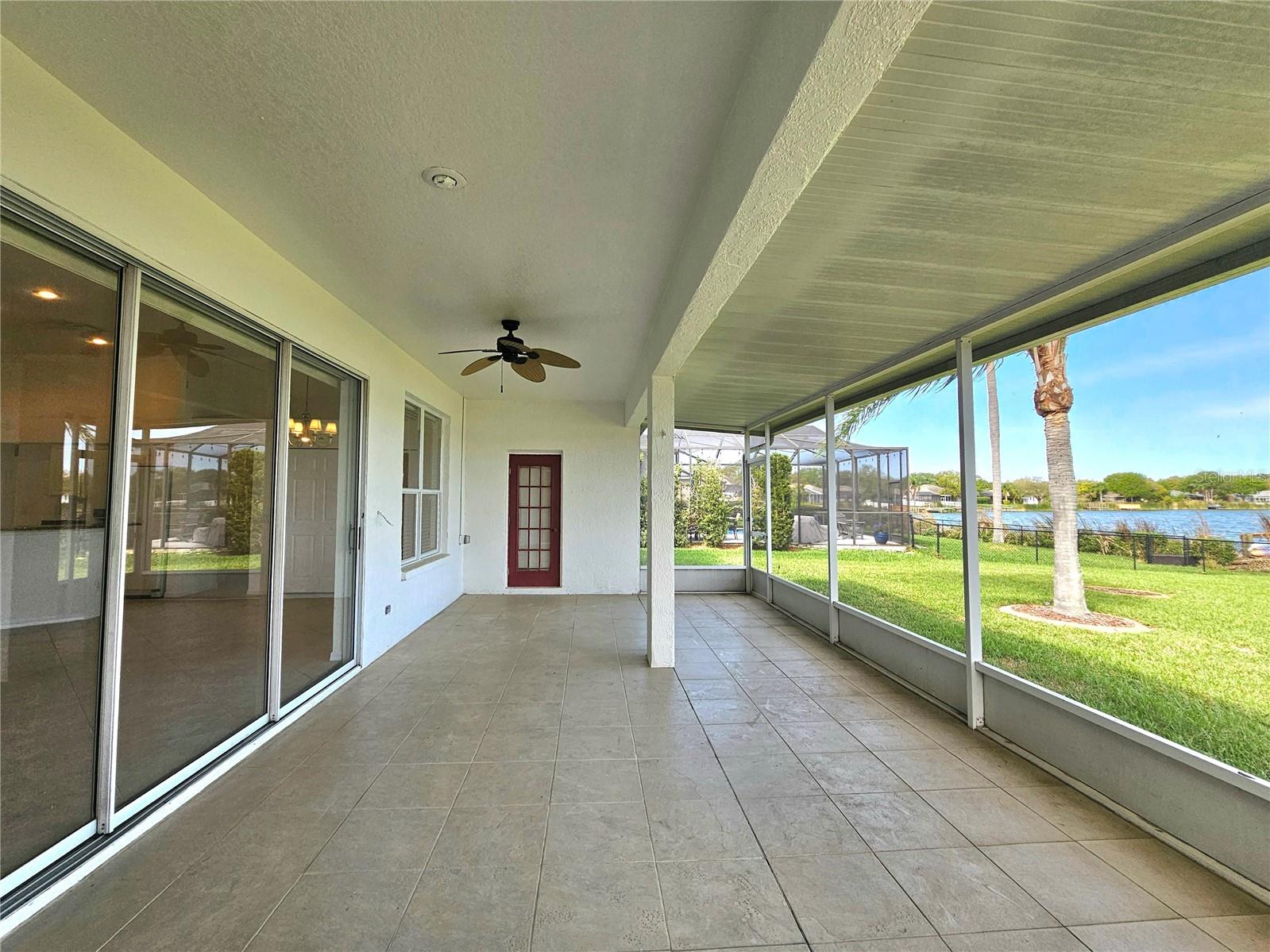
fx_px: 477
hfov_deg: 106.2
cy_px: 476
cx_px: 635
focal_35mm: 13
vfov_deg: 89.9
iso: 50
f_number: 2.2
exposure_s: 1/345
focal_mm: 2.2
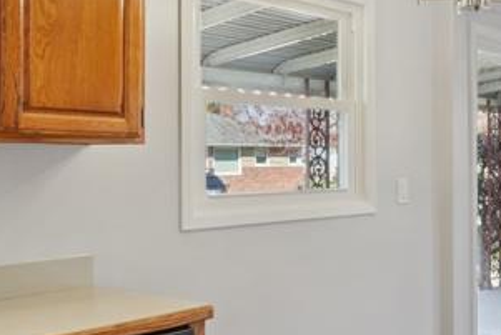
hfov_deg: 33.8
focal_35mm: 51
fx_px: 710
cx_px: 551
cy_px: 162
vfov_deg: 26.5
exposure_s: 1/30
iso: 320
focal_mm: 10
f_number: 8
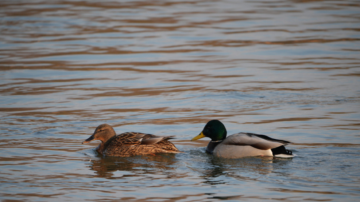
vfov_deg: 1.3
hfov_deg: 2.4
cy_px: 127
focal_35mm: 902
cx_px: 188
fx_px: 8610
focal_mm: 800
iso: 500
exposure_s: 1/500
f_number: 8
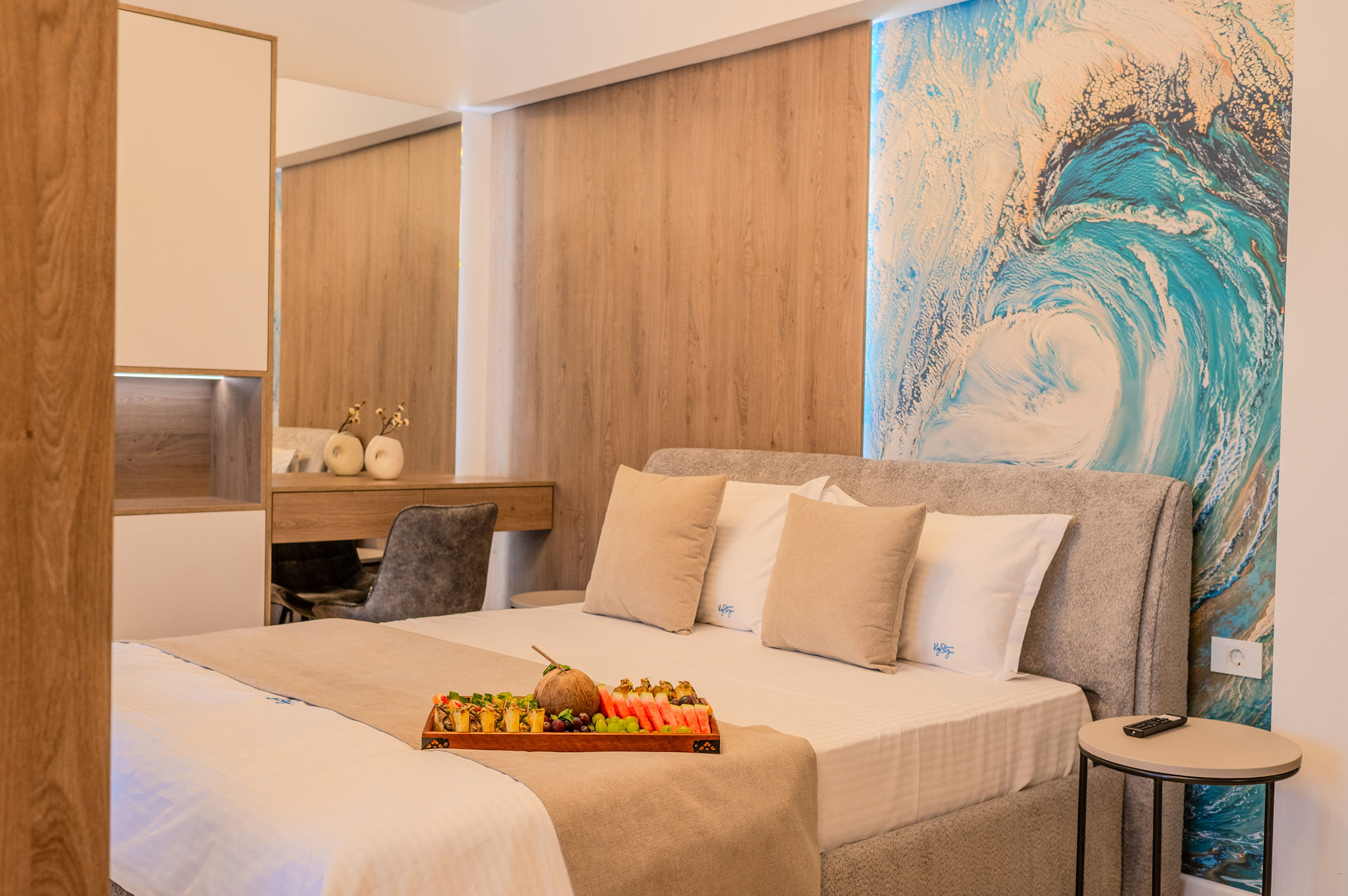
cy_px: 448
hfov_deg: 54.5
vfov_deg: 37.8
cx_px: 674
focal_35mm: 35
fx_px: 1310
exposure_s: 1/50
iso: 320
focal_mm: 35
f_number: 5.6
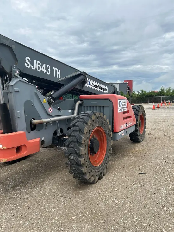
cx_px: 87
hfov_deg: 53.1
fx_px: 174
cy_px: 116
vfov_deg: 67.3
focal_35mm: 26
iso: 50
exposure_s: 1/4630
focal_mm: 5.7
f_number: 1.5
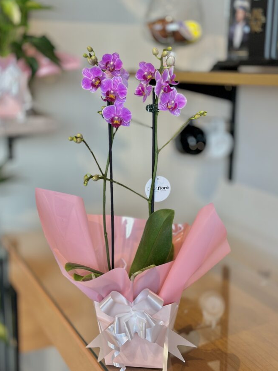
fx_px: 600
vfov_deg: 34.3
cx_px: 133
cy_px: 211
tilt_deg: -14.2
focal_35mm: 56
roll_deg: -1.6
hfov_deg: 26.1
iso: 125
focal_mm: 6.86
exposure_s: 1/120
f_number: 1.78
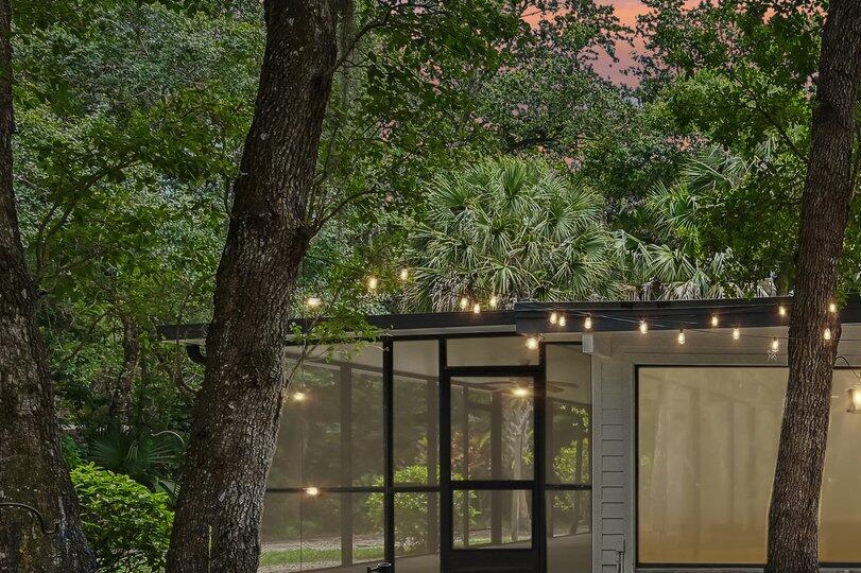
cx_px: 1053
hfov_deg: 32.5
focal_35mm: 49
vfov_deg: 26.7
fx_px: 1178
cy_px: 485
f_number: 8
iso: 800
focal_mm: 19.5
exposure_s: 1/500
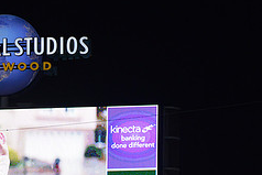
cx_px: -44
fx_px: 2840
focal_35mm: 390
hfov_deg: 5.3
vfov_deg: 3.5
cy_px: 147
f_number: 3.5
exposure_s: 1/800
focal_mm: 160
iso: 1600
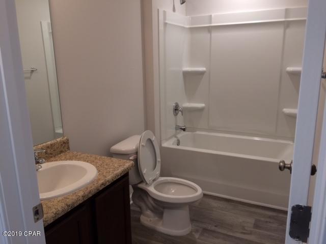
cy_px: 122
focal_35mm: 29
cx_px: 163
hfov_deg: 61.7
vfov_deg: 48.2
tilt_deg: -16.2
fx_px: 273
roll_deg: +1.1
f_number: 2.2
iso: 50
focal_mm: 4.15
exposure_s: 1/30
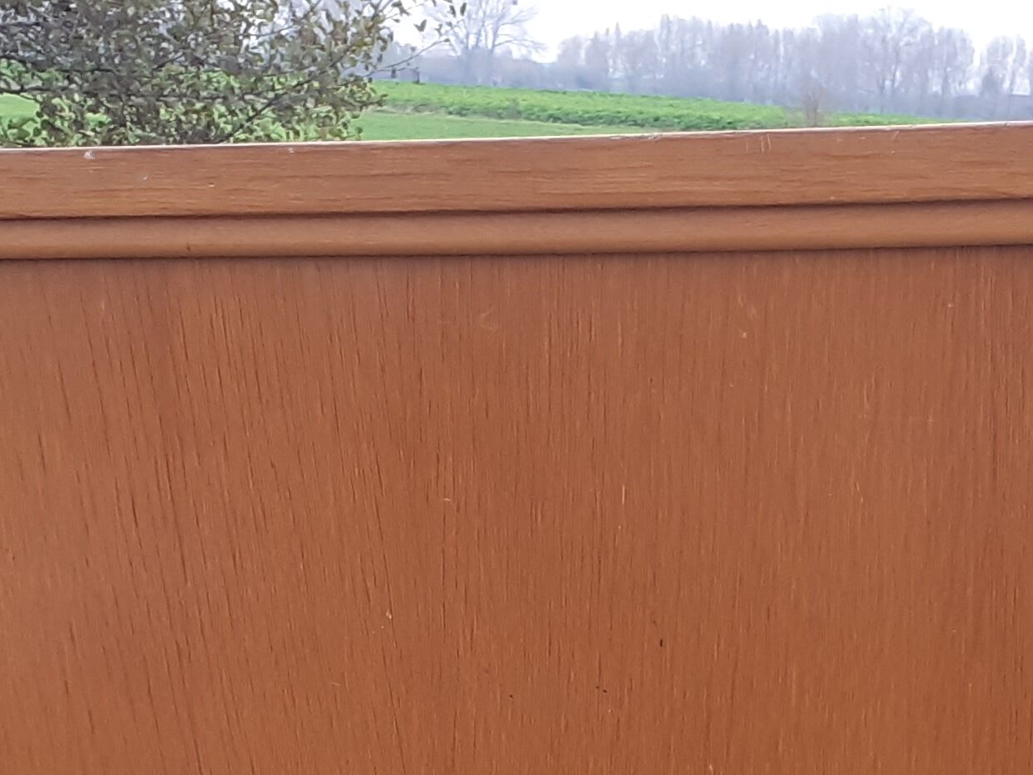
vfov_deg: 15.5
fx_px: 2686
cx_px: 860
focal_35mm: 90
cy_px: 1039
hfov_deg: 21.4
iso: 64
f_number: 1.9
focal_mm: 3.6
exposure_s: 1/100
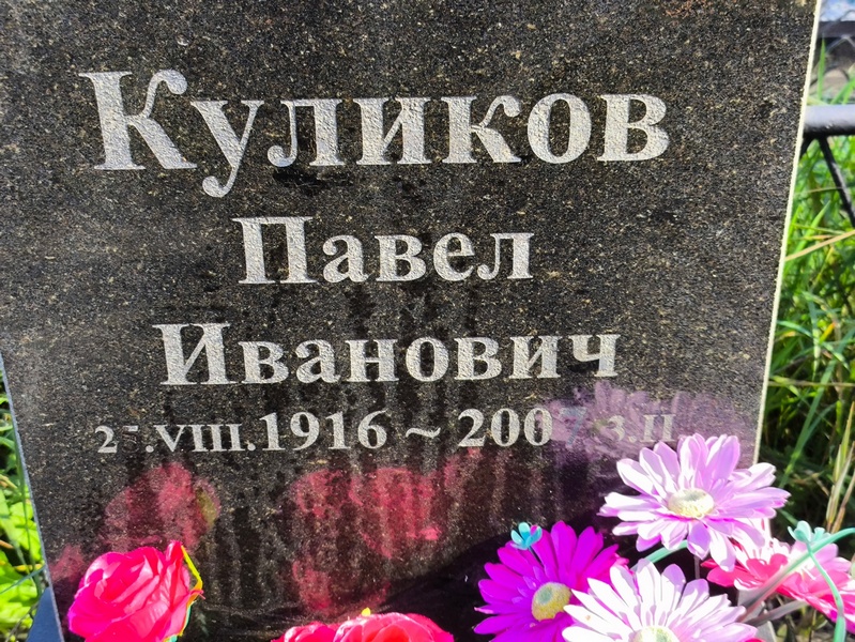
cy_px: 321
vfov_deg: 29.1
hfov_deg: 38.2
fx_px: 1236
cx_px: 428
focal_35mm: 50
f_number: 1.7
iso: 50
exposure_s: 1/235
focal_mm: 4.71
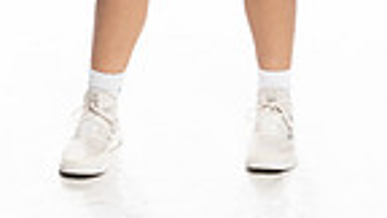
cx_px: 207
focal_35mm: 164
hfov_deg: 13.1
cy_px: -310
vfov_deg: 7.0
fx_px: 1683
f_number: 8
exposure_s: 1/250
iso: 400
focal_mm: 50
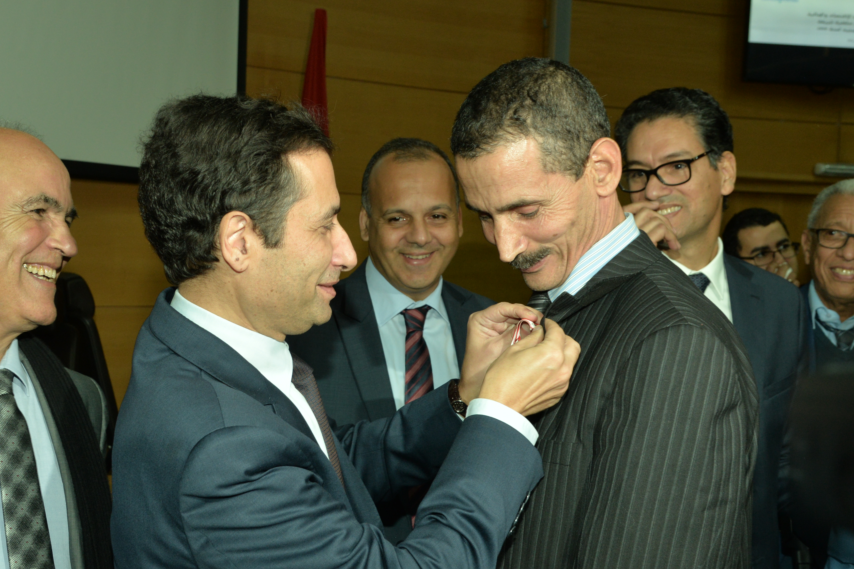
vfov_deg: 28.6
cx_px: 336
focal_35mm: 47
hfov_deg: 41.7
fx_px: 1115
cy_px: 276
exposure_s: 1/60
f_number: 8
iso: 1250
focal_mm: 35
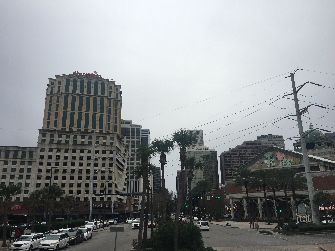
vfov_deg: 48.2
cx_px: 168
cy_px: 126
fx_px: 281
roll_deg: +0.8
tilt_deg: +17.7
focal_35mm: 29
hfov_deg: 61.7
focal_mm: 4.15
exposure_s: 1/1570
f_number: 2.2
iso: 25
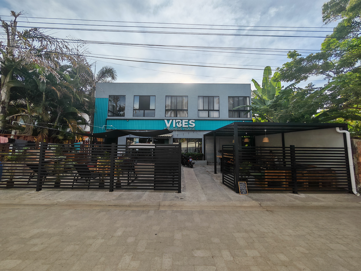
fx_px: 125
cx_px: 180
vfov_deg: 94.5
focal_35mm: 12
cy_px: 136
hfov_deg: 110.5
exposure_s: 1/1100
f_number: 2
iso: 50
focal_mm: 1.82
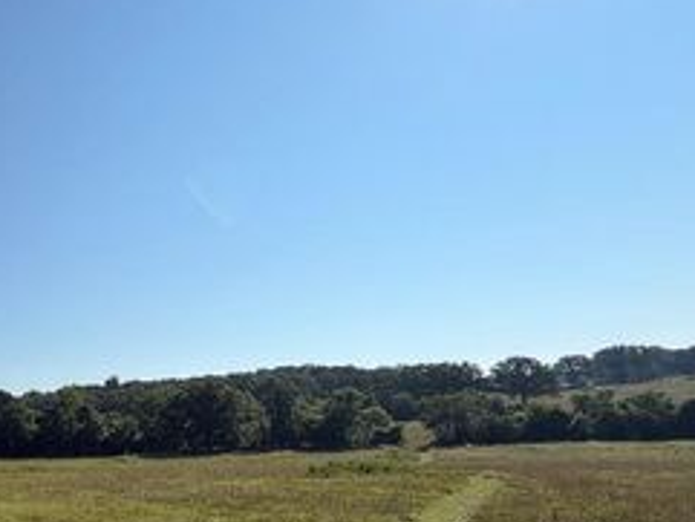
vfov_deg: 46.6
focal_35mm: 29
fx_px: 583
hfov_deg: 50.7
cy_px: 388
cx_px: 12
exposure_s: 1/1613
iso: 20
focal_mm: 2.22
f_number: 2.2
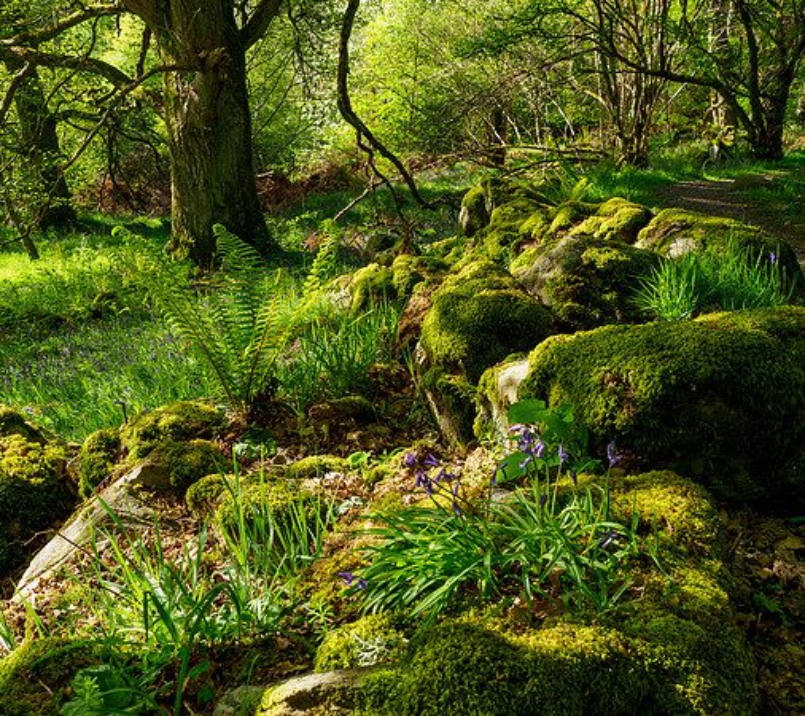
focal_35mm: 38
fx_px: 955
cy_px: 365
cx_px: 367
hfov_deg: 45.7
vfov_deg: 41.1
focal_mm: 17
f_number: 7.1
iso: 200
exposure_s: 1/40
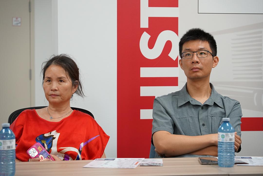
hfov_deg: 20.8
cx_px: 132
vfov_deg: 14.0
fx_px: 718
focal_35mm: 98
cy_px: 88
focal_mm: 98.2
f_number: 6.3
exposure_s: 1/160
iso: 2000
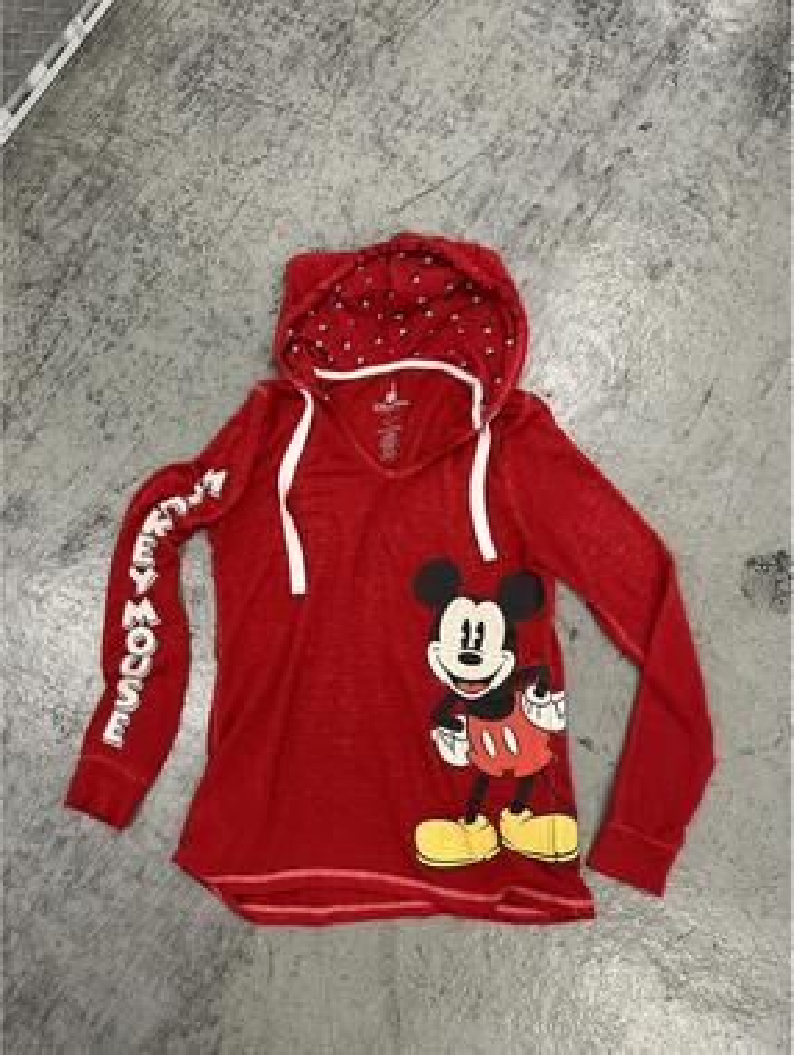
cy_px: 528
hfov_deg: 56.9
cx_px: 397
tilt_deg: -82.0
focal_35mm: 24
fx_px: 732
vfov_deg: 71.5
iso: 320
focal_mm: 6.86
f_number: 1.78
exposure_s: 1/60
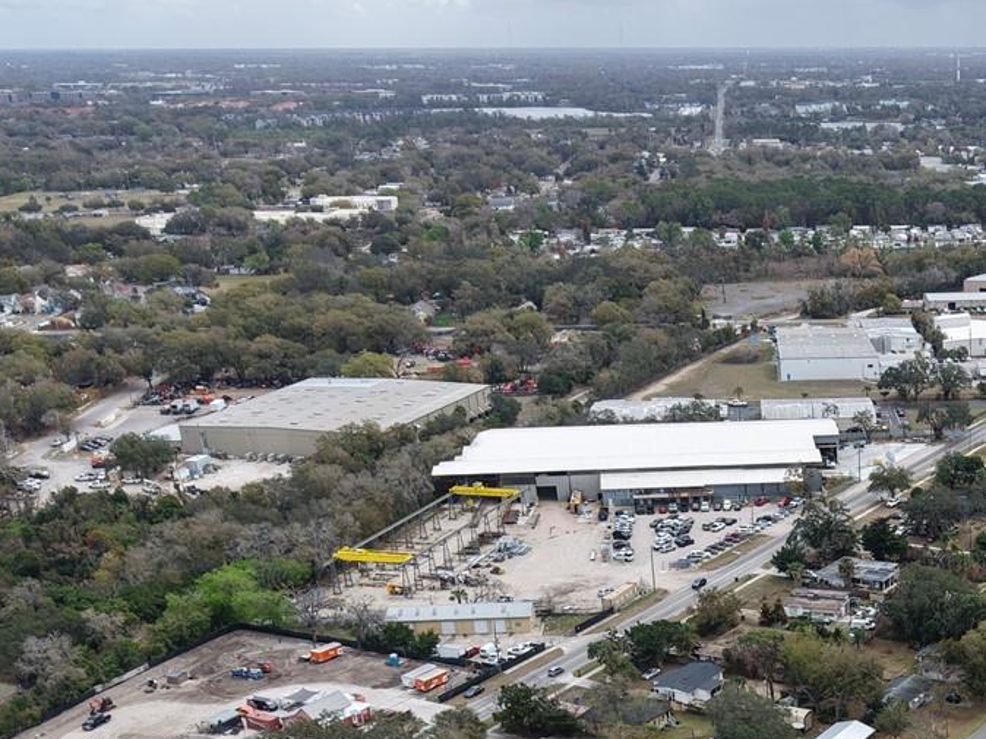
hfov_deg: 31.6
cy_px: 828
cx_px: 948
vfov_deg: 23.9
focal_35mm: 57
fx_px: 1623
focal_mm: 8.67
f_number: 1.8
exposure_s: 1/2500
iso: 180
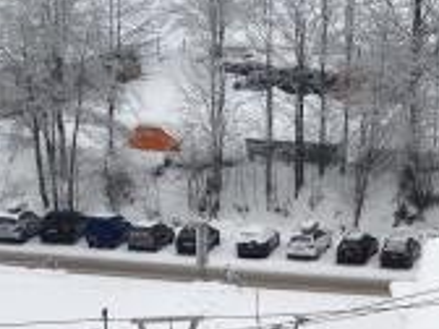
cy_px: 567
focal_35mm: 133
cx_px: 434
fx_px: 1687
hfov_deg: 14.6
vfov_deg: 10.6
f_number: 2.4
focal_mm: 4.28
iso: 64
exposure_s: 1/1200
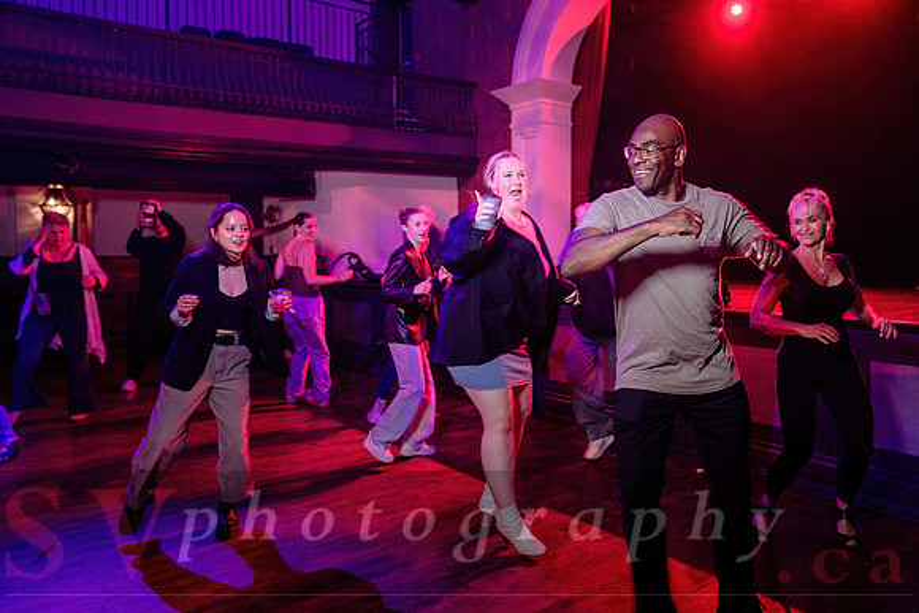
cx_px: 528
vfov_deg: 46.9
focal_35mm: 28
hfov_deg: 65.9
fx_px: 704
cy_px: 261
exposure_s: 1/60
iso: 1000
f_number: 3.2
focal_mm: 24
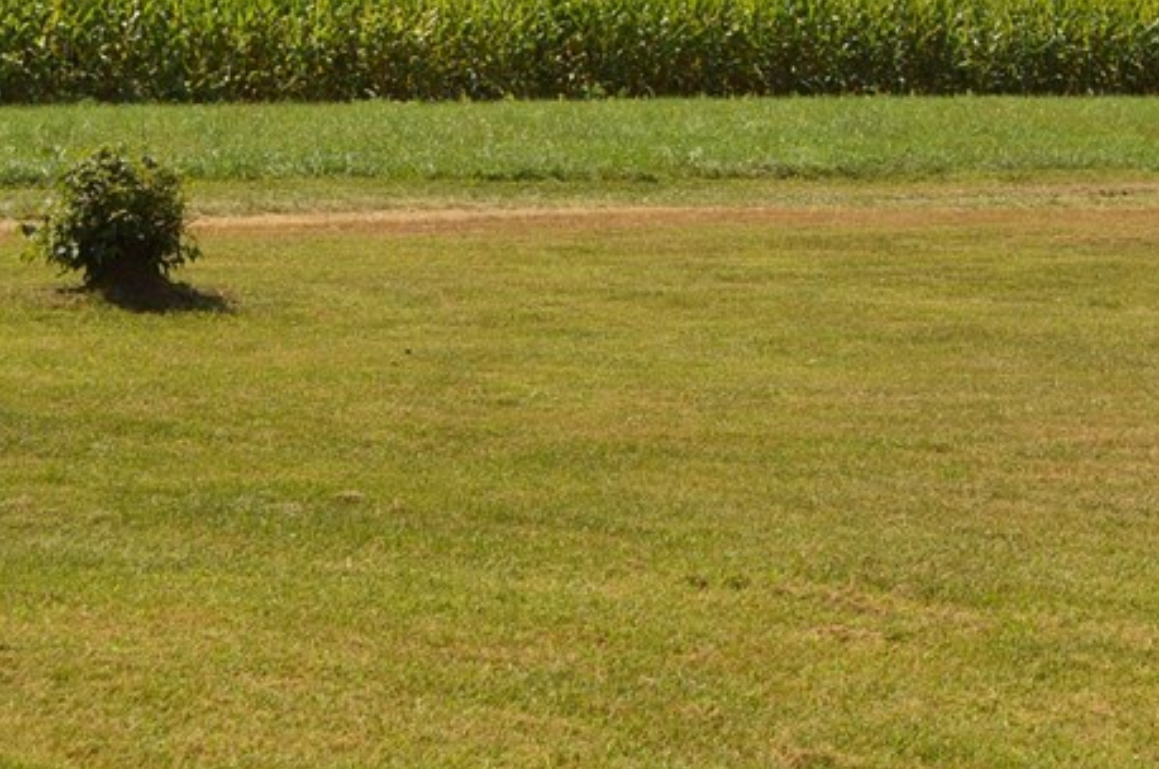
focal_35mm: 103
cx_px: 1011
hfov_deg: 19.5
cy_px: -114
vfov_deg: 12.9
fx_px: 3317
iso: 100
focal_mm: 29
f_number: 9
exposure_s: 1/200
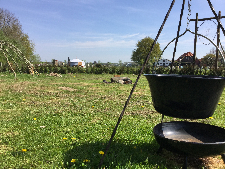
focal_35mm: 31
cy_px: 84
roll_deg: -1.1
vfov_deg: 45.4
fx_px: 201
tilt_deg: -8.5
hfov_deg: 58.4
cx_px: 112
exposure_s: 1/1235
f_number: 2.4
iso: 25
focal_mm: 3.3
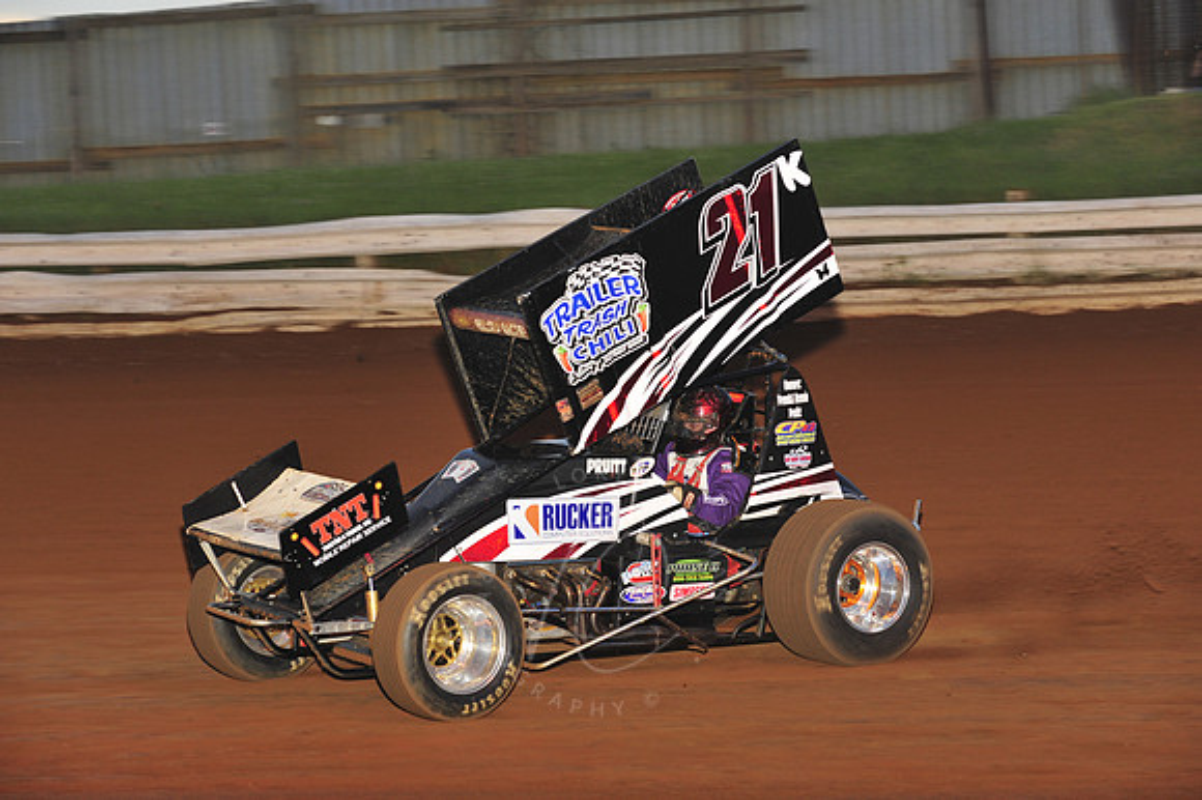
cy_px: 400
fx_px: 3737
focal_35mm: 112
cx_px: 601
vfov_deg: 12.2
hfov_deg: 18.3
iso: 800
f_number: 6.3
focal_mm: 112
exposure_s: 1/320
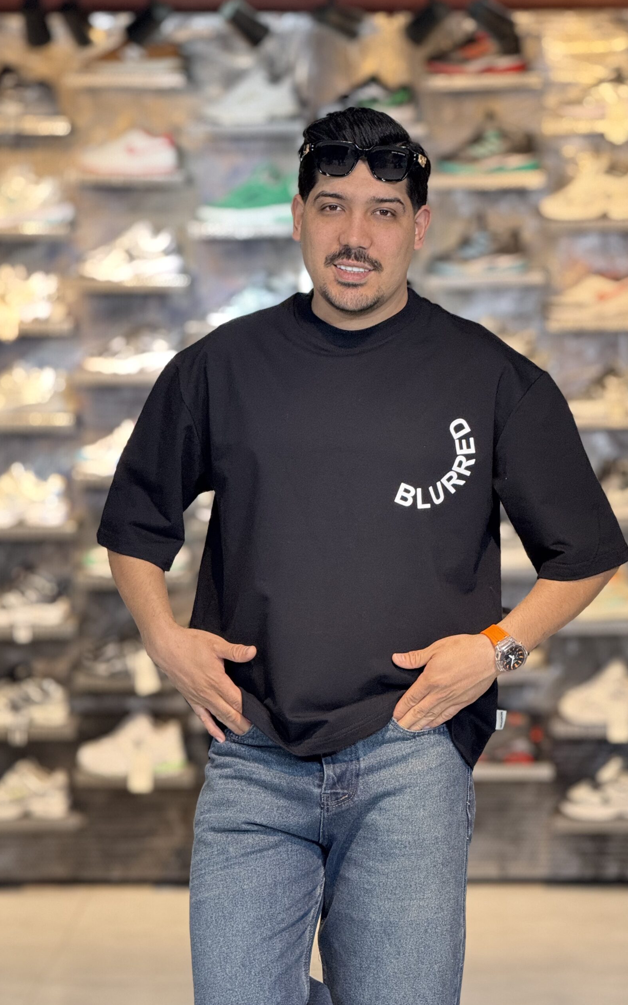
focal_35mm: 128
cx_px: 364
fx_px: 3505
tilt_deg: -2.7
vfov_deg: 16.3
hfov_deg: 10.2
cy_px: 503
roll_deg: -0.1
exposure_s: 1/100
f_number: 2.8
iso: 320
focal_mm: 15.66
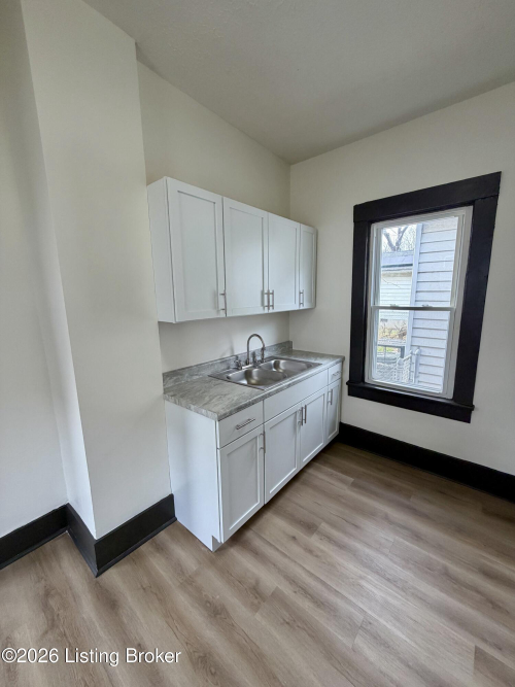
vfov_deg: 102.1
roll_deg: +1.5
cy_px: 344
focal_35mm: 14
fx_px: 278
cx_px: 258
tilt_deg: -10.3
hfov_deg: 85.7
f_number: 2.2
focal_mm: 2.22
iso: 200
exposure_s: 1/120
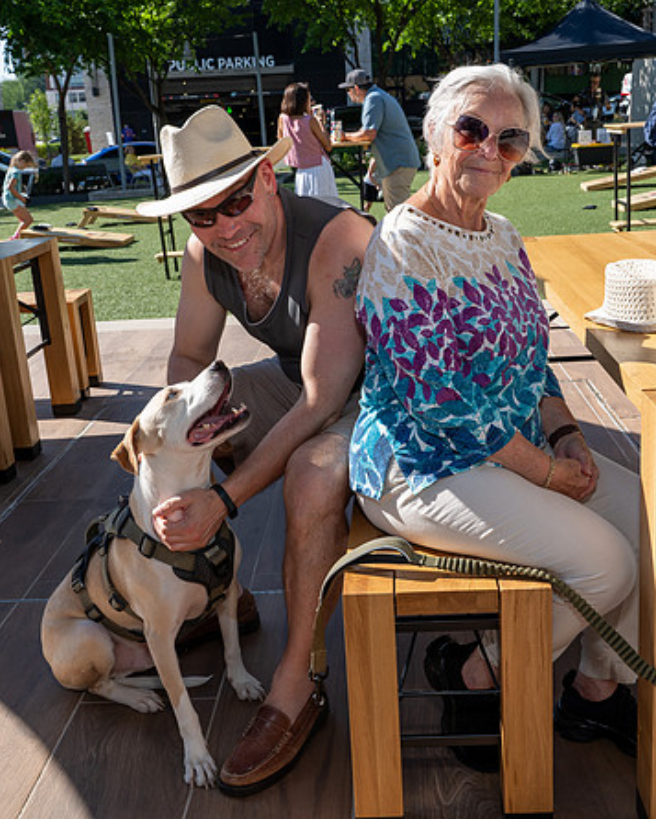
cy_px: 366
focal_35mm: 40
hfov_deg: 37.3
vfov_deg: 45.7
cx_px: 372
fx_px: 970
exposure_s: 1/250
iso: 160
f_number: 8
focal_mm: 25.5
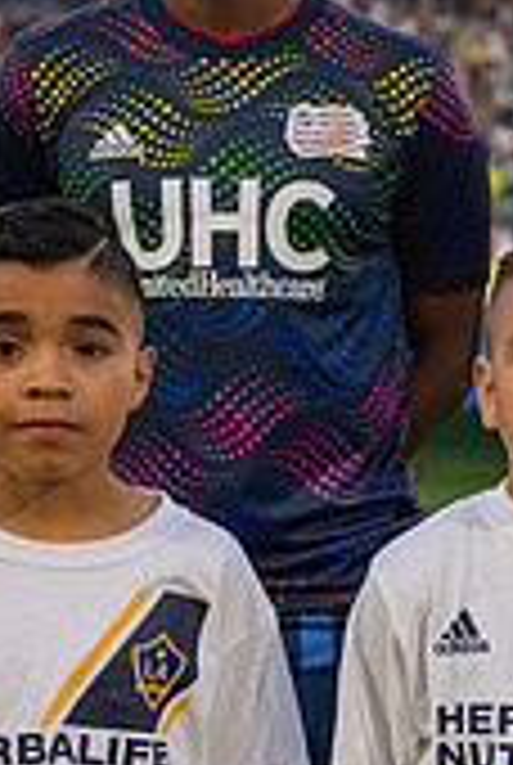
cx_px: 590
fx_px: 2363
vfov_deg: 18.3
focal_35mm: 111
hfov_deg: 12.2
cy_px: 536
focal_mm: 42
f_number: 2.8
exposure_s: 1/800
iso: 200
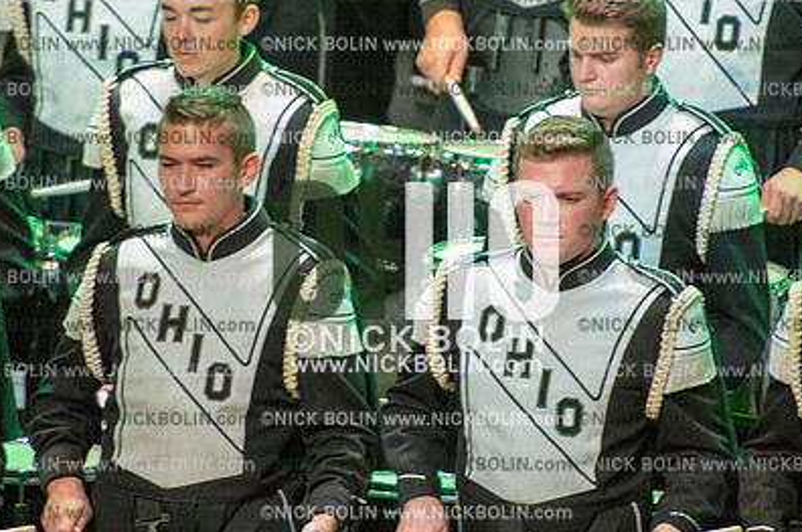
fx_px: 13039
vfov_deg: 2.3
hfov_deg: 3.5
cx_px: 415
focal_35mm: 586
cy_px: 277
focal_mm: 400
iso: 8000
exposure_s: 1/320
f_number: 5.6
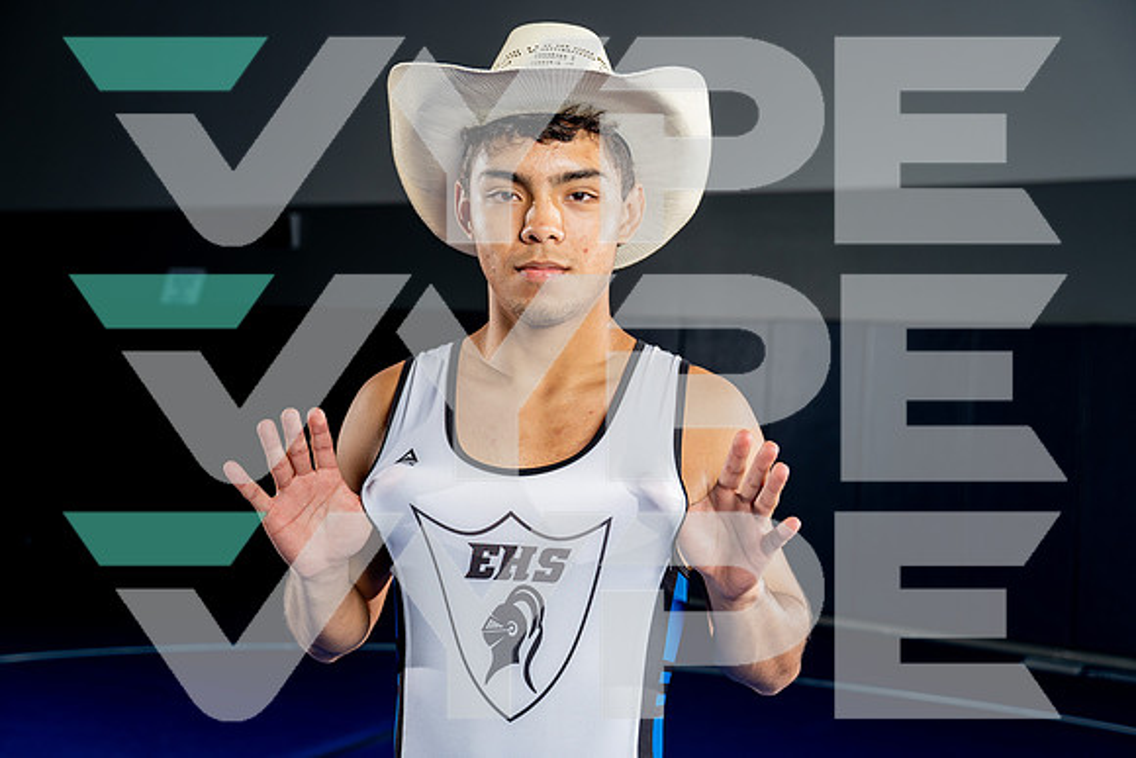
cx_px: 568
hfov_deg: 47.4
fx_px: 1294
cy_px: 379
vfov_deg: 32.6
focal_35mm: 41
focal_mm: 41
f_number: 4
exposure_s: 1/250
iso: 125
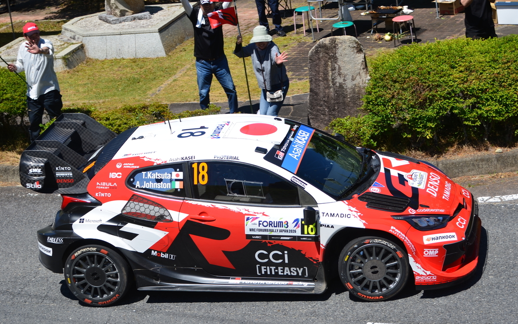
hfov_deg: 23.3
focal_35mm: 89
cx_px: 259
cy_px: 157
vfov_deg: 14.7
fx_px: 1257
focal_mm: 58
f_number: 4
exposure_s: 1/1000
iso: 100
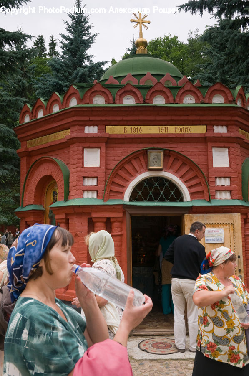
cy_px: 188
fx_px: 390
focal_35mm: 38
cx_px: 124
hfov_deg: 35.4
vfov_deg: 51.4
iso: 250
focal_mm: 25
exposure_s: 1/200
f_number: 7.1
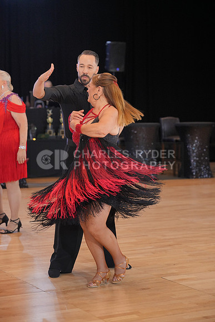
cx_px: 108
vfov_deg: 23.6
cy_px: 161
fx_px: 770
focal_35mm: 86
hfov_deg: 15.9
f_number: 3.2
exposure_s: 1/500
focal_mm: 86
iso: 2500
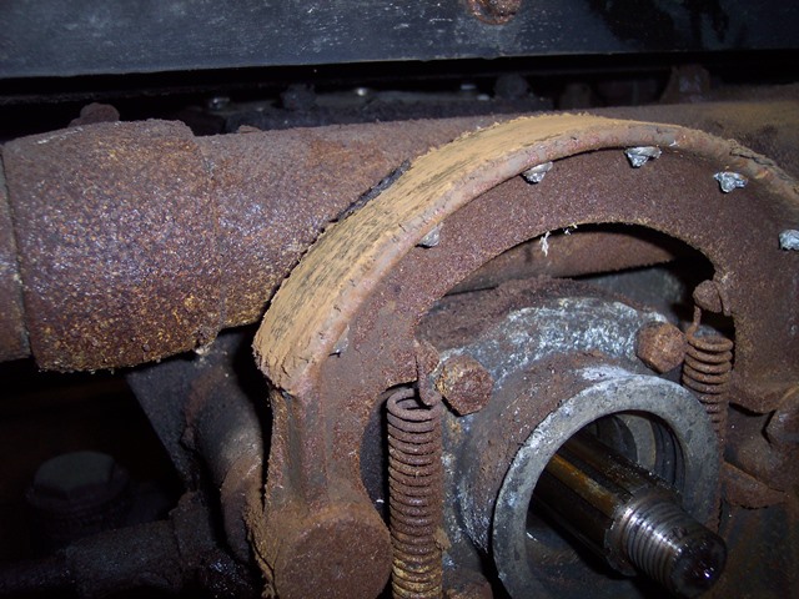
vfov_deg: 37.7
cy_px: 300
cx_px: 400
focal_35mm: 38
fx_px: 877
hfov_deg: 49.0
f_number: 2.8
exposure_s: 1/30
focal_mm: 8
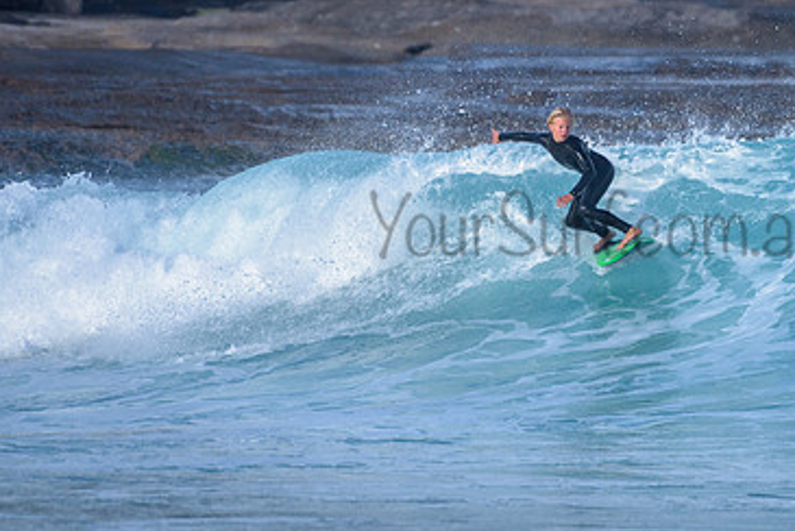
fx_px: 21504
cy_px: 206
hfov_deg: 2.1
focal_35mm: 973
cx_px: 595
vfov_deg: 1.4
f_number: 5.6
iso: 250
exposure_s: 1/2000
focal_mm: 500
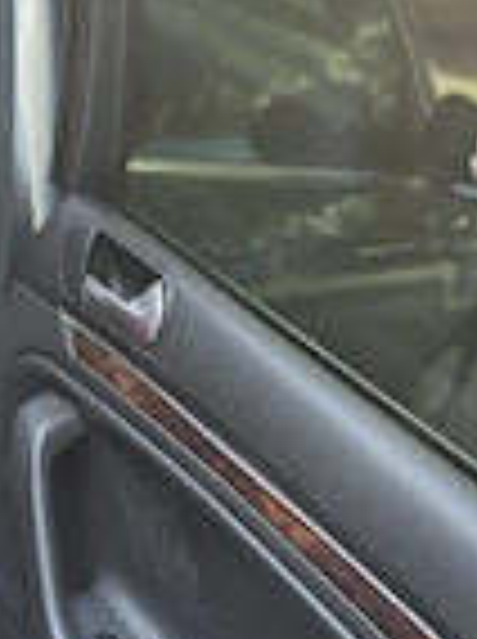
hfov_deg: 22.5
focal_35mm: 65
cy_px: 454
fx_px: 1198
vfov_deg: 29.5
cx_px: 189
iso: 32
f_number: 1.4
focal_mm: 6.5
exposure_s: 1/182
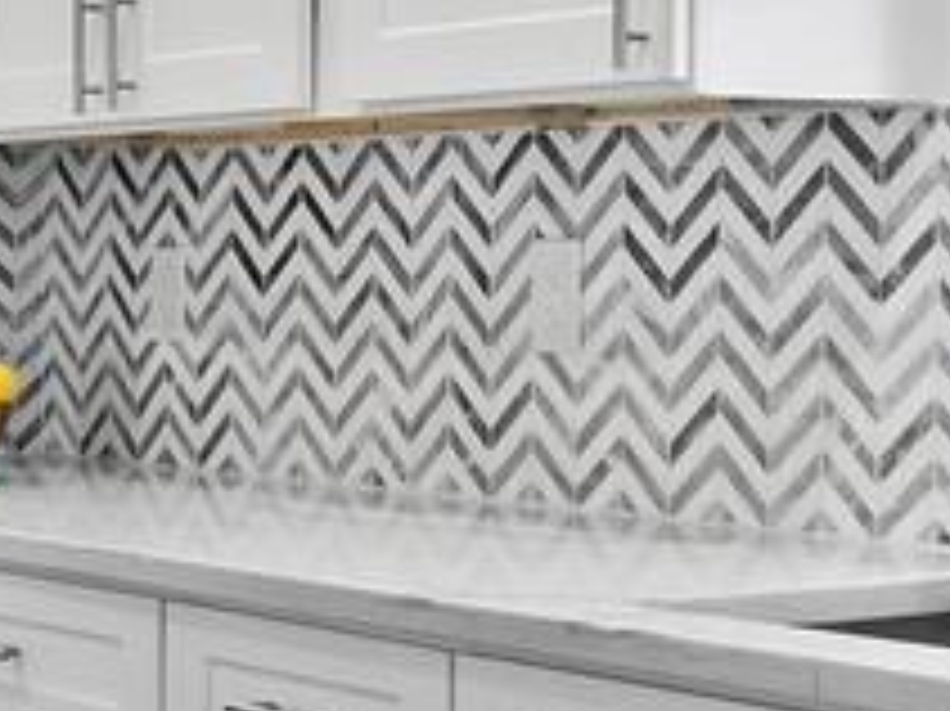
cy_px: 310
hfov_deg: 18.4
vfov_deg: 13.9
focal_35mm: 106
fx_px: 2907
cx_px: 221
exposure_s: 1/1.25
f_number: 11
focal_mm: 7
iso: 320
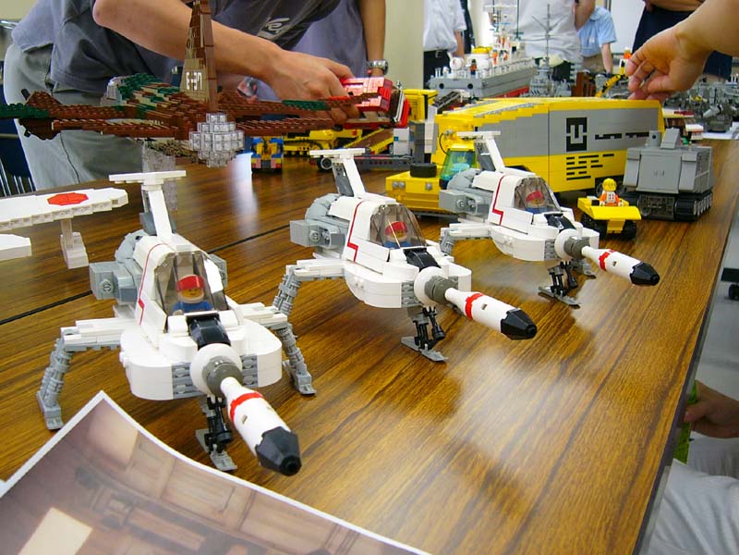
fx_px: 747
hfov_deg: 52.6
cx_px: 370
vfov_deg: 40.7
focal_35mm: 35
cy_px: 278
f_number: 2.8
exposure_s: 1/50
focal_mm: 5.8
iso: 100
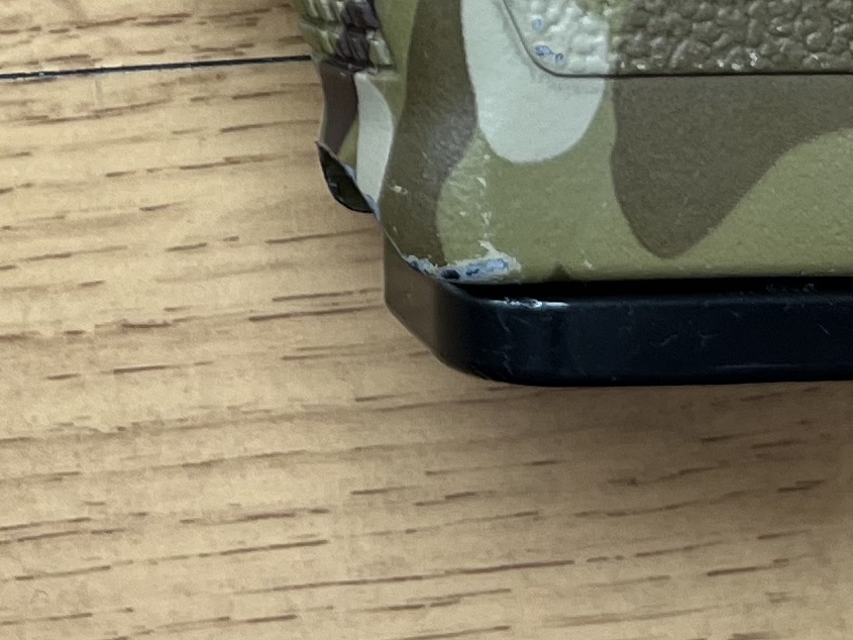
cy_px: -663
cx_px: -245
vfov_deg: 10.9
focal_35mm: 124
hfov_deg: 15.2
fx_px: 3056
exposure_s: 1/121
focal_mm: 5.1
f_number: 1.6
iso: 64
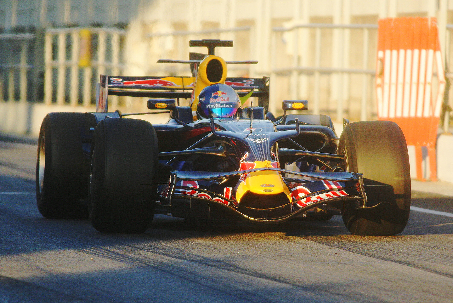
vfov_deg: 2.2
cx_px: 226
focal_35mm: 630
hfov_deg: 3.3
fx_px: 7935
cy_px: 152
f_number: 5.6
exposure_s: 1/500
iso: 400
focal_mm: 420
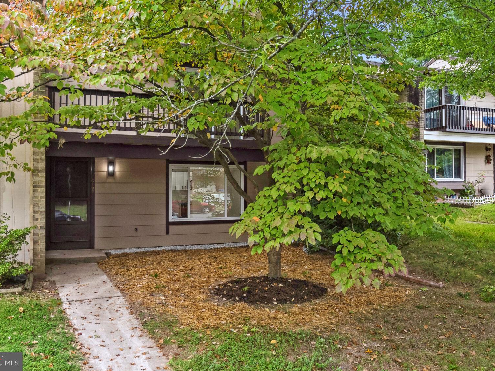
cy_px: 183
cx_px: 245
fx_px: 472
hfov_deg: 55.3
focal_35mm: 33
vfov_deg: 43.0
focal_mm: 30
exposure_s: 1/60
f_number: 8
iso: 800
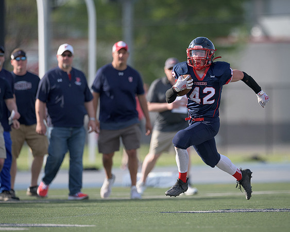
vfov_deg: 2.0
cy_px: 121
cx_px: 210
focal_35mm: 771
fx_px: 6612
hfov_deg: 2.5
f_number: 4
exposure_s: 1/2000
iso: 320
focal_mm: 500
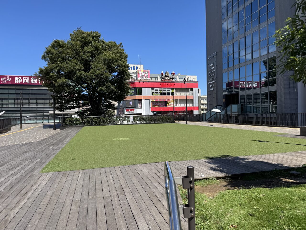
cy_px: 115
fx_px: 212
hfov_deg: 71.6
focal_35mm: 24
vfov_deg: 56.8
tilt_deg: +1.8
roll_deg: +3.7
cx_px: 153
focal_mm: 6.76
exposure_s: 1/3802
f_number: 1.78
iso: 80
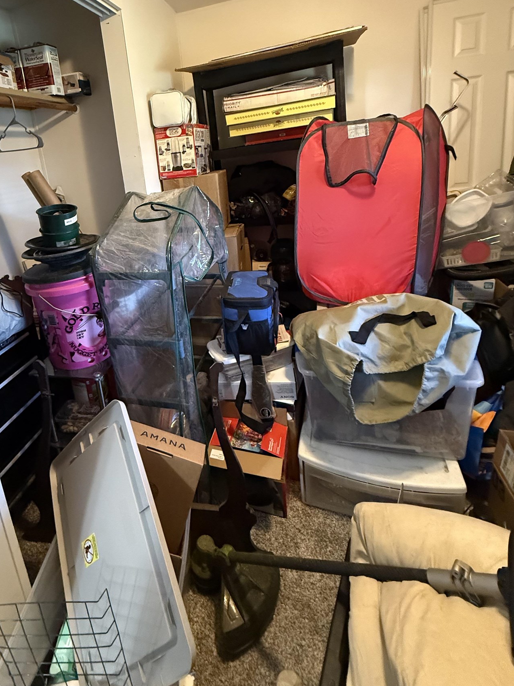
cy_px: 256
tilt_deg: -13.3
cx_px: 180
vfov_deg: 83.0
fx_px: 376
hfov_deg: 67.1
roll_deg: +7.5
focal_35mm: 19
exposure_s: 1/60
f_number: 2.2
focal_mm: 2.22
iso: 1000
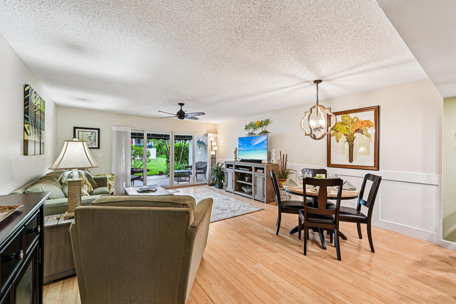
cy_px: 152
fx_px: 177
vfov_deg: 81.2
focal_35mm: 14
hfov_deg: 104.3
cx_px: 228
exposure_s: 1/20
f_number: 8
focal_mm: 14
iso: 800
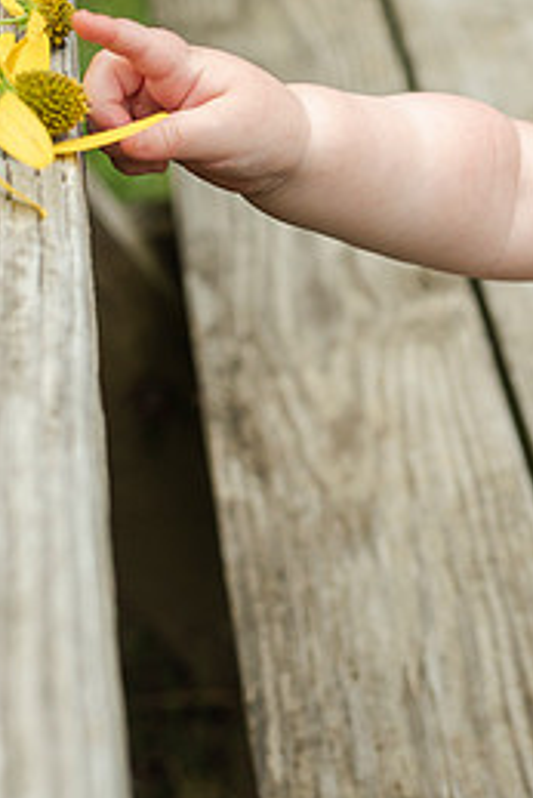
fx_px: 2484
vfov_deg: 18.2
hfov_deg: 12.2
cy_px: 242
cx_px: 490
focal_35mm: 112
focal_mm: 50
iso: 640
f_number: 3.5
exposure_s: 1/2500
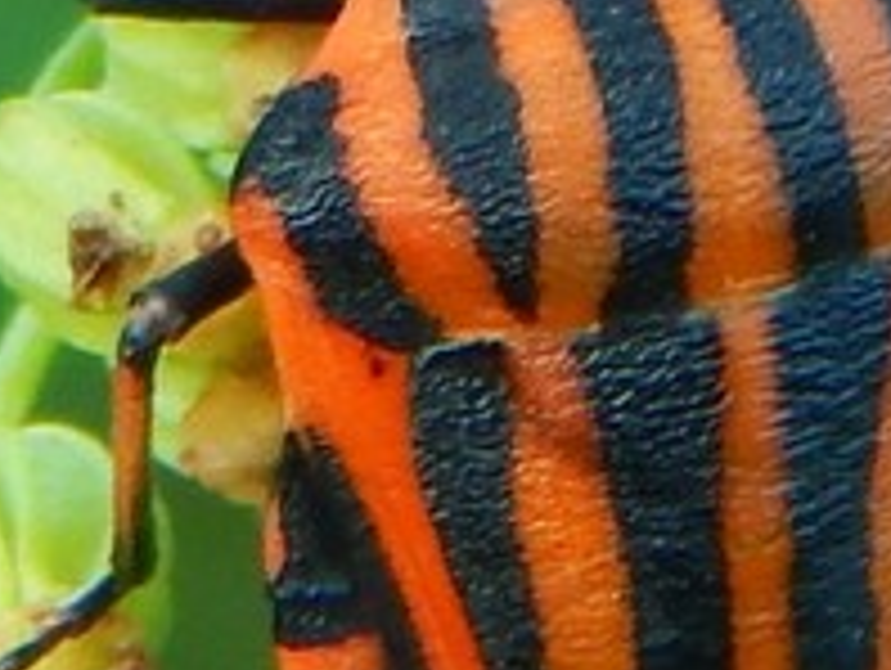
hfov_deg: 4.0
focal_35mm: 491
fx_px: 12653
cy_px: 67
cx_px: 407
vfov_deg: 3.0
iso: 125
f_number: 4.6
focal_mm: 20.5
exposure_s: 1/30
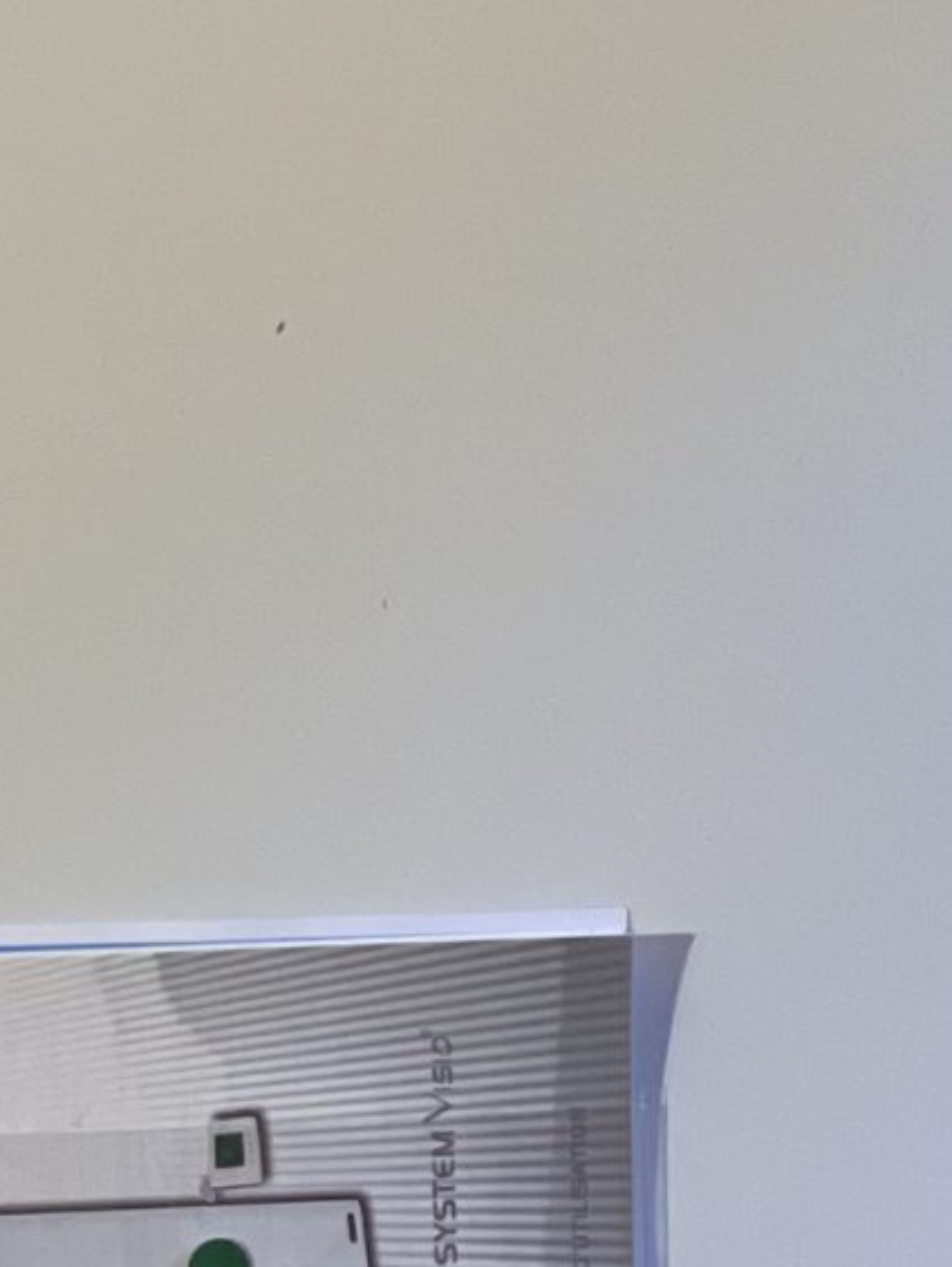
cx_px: 148
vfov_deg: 8.3
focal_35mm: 235
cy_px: 1630
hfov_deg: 6.3
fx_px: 8611
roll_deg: +1.3
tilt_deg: -7.2
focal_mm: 6
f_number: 2
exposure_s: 1/100
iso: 160
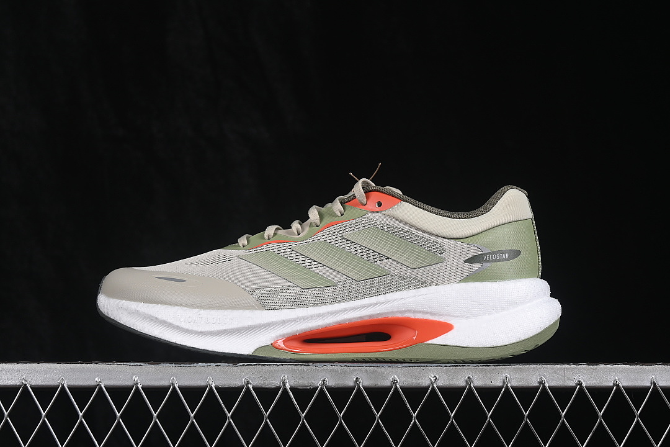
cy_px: 224
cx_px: 335
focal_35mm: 75
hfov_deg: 27.0
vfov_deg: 18.2
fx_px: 1396
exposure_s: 1/80
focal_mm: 50
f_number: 8
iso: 160
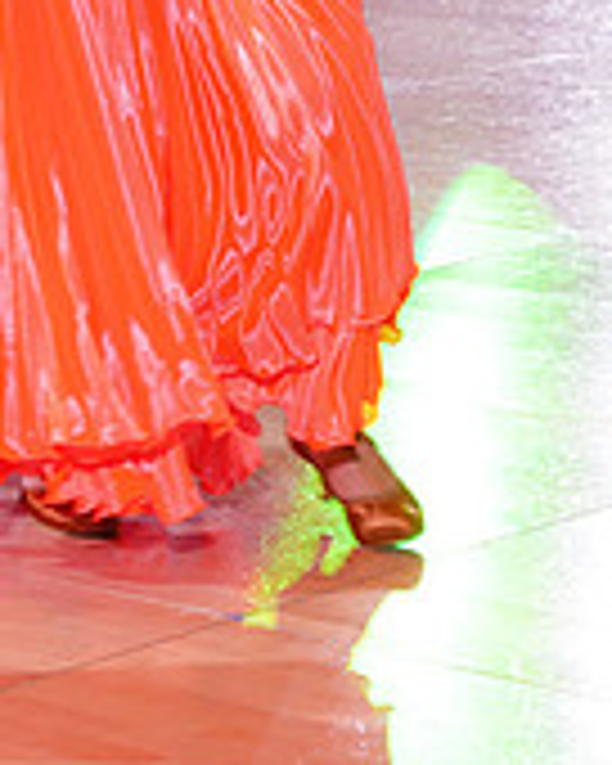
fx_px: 5162
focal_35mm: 228
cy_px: -324
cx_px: -137
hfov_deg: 6.7
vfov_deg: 8.3
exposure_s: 1/160
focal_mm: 71
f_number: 6.3
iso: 1600
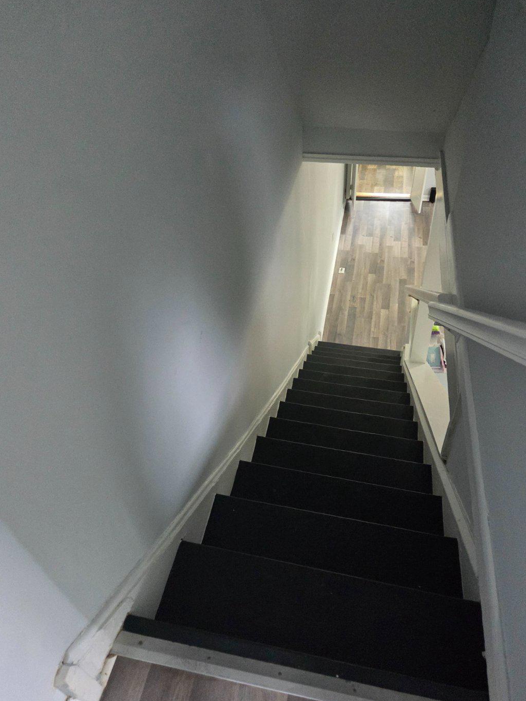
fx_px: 527
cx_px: 272
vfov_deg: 67.2
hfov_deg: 53.0
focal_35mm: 26
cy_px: 376
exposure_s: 1/120
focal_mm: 5.4
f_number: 1.8
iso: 2500
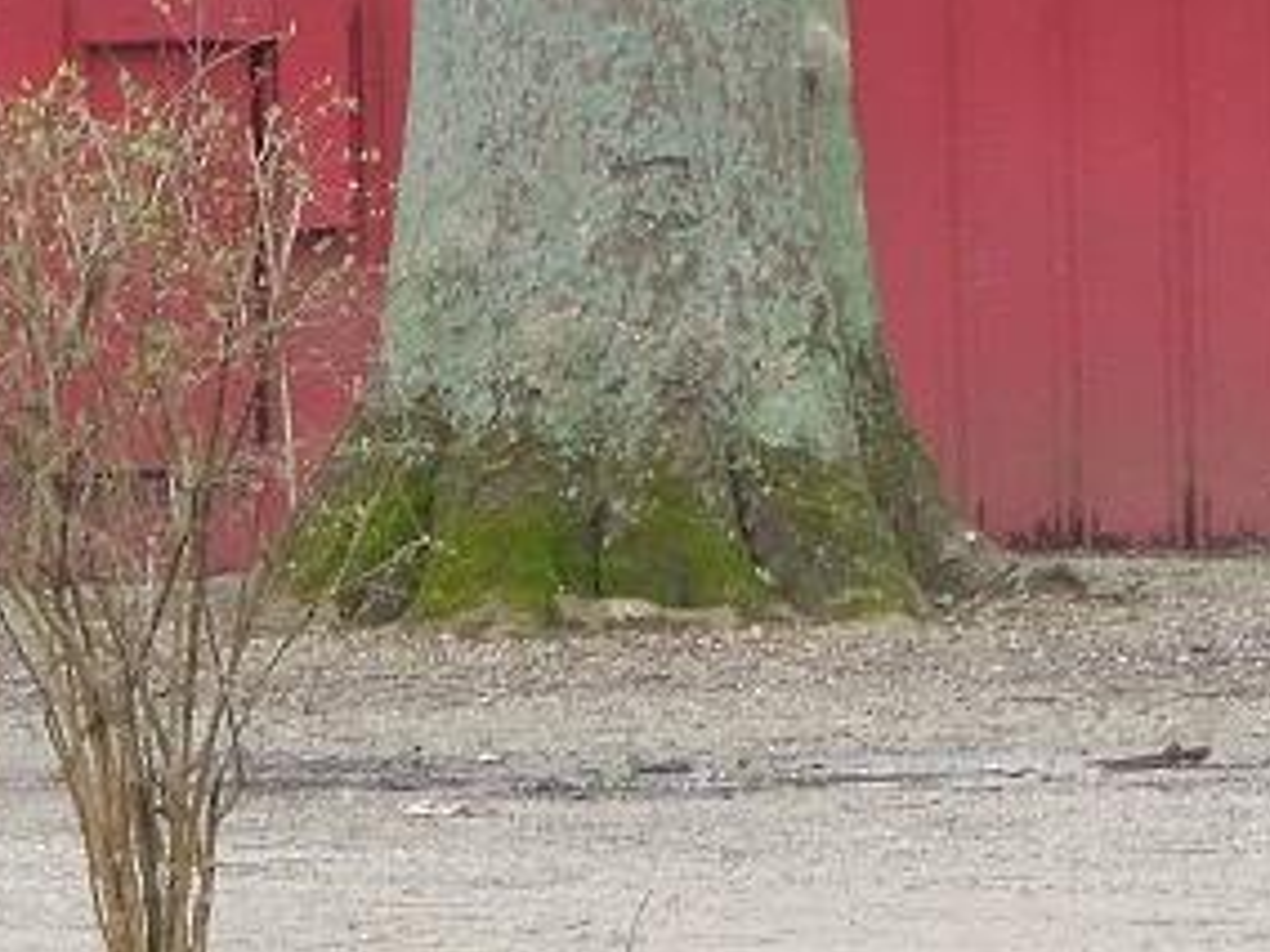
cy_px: -40
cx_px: 1154
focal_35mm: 690
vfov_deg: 2.2
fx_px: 25315
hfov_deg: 2.9
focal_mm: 30.6
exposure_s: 1/100
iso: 200
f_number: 5
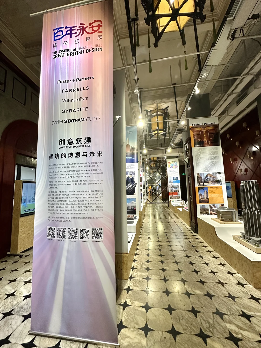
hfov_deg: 85.7
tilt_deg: +6.0
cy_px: 174
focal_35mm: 14
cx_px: 130
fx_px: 141
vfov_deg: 102.1
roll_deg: +1.8
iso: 200
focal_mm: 2.22
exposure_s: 1/100
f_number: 2.2
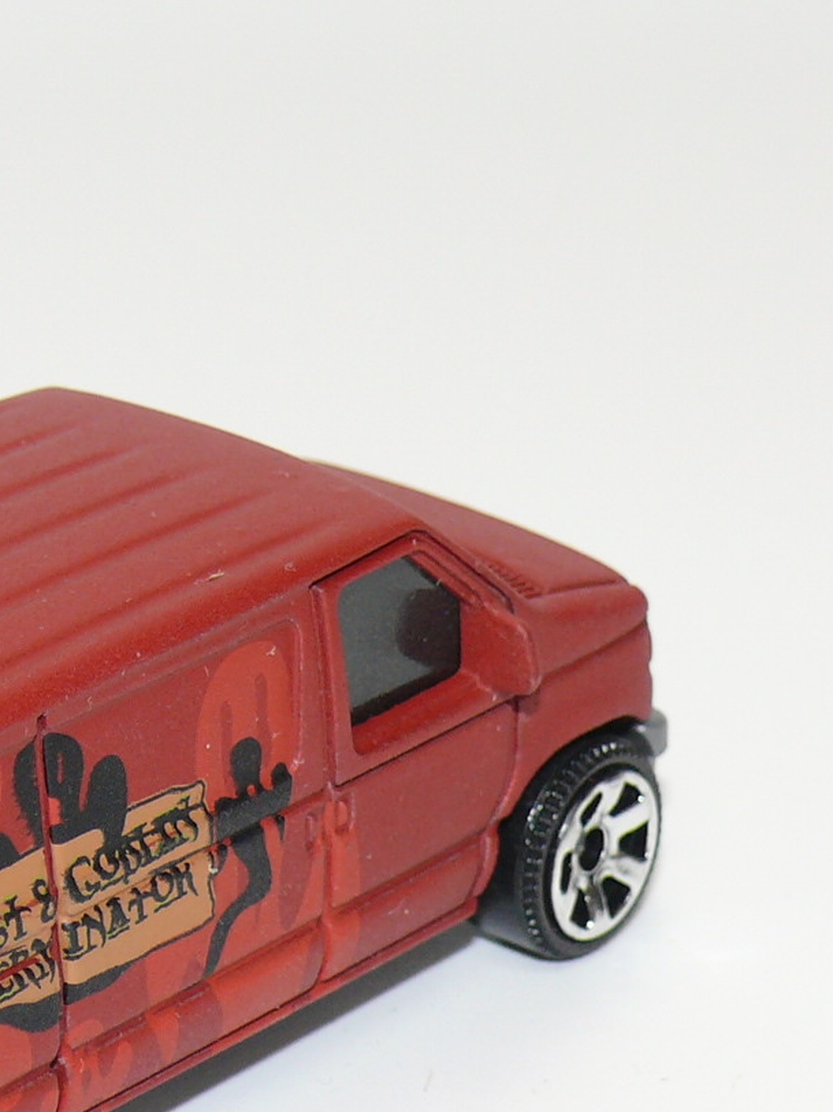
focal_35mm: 191
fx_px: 6133
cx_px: 5
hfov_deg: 7.7
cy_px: 796
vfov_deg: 10.3
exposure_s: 1/30
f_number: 4
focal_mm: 13.1
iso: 100
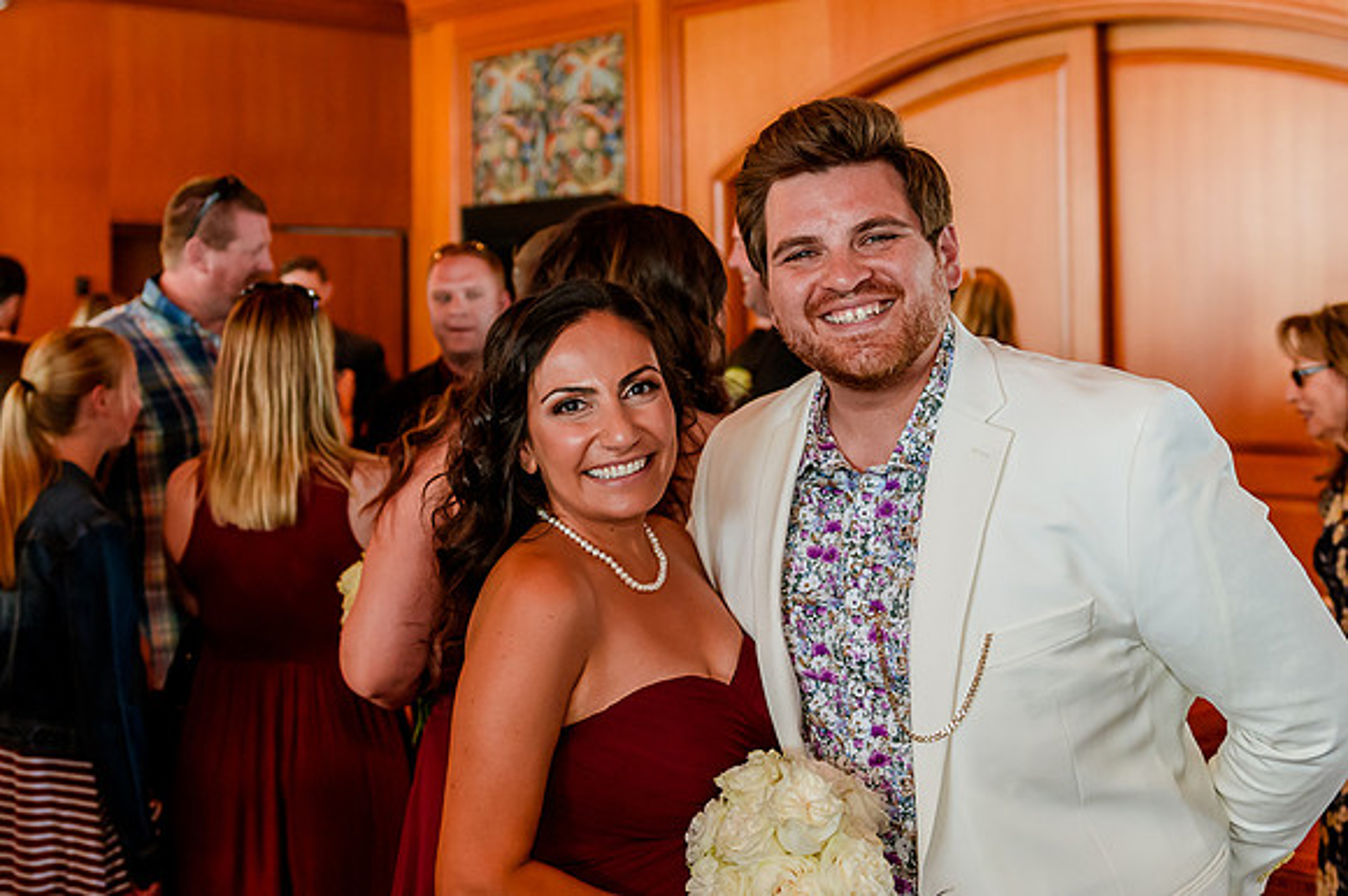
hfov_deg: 38.8
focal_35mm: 51
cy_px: 261
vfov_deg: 26.2
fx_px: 1911
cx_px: 589
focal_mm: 35
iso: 2500
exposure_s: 1/250
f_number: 3.2
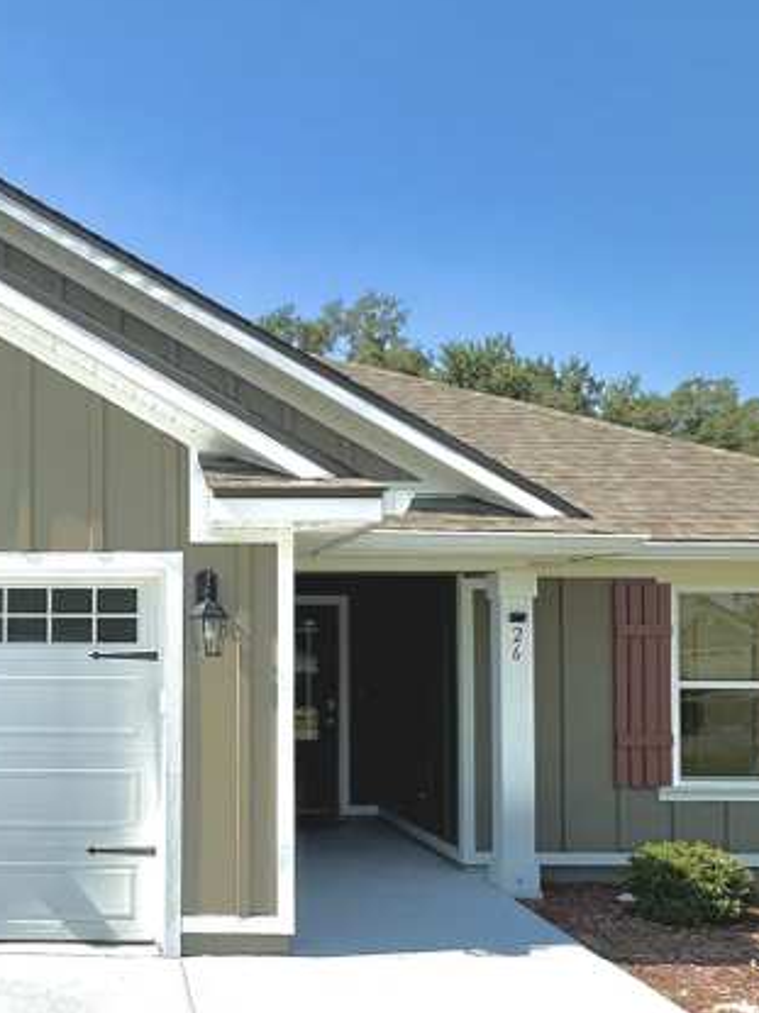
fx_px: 1053
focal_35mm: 36
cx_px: 85
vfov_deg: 50.8
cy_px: 637
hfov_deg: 37.2
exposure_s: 1/2817
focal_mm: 2.22
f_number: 2.2
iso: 50
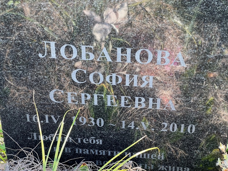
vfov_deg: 19.1
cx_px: 114
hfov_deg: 25.3
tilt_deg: -39.4
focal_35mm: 77
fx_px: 507
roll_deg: +2.2
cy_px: 86
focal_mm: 9
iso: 80
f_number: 2.8
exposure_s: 1/99
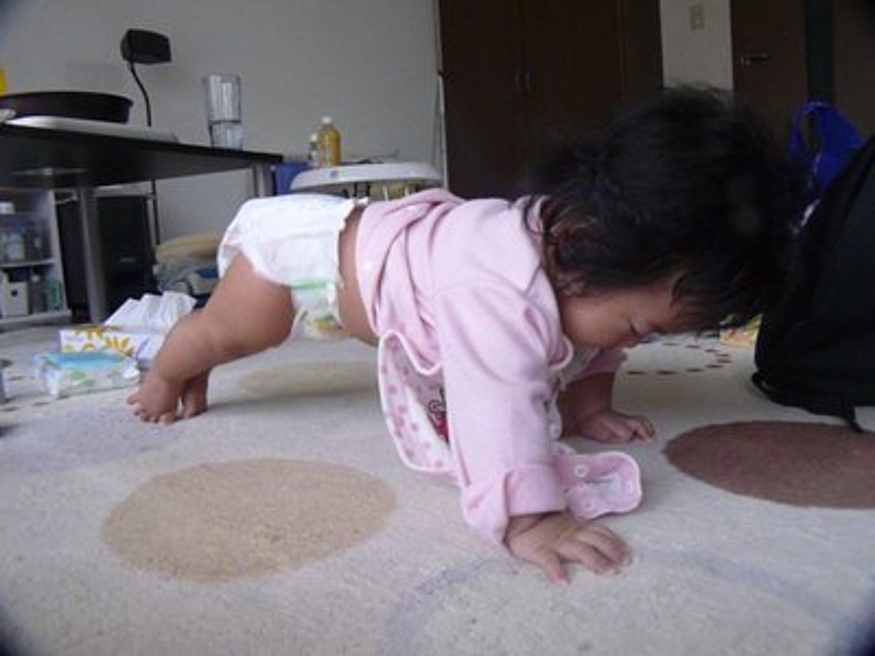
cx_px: 438
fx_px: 1011
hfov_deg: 46.8
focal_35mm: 40
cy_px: 328
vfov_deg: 36.0
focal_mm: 6.7
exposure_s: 1/30
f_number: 2.8
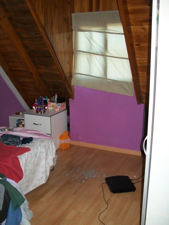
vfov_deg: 51.4
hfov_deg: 39.7
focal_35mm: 36
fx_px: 234
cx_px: 84
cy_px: 112
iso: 240
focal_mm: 6
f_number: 2.7
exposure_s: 1/30
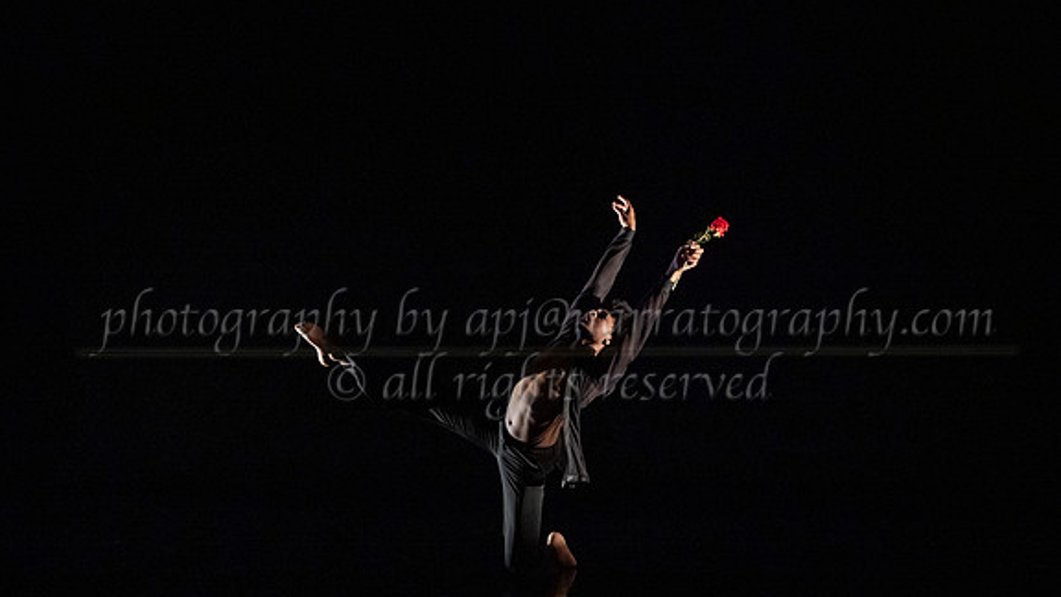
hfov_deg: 16.9
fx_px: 3573
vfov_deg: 9.5
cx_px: 474
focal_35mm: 127
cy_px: 350
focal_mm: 100
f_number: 2.8
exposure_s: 1/500
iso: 5000
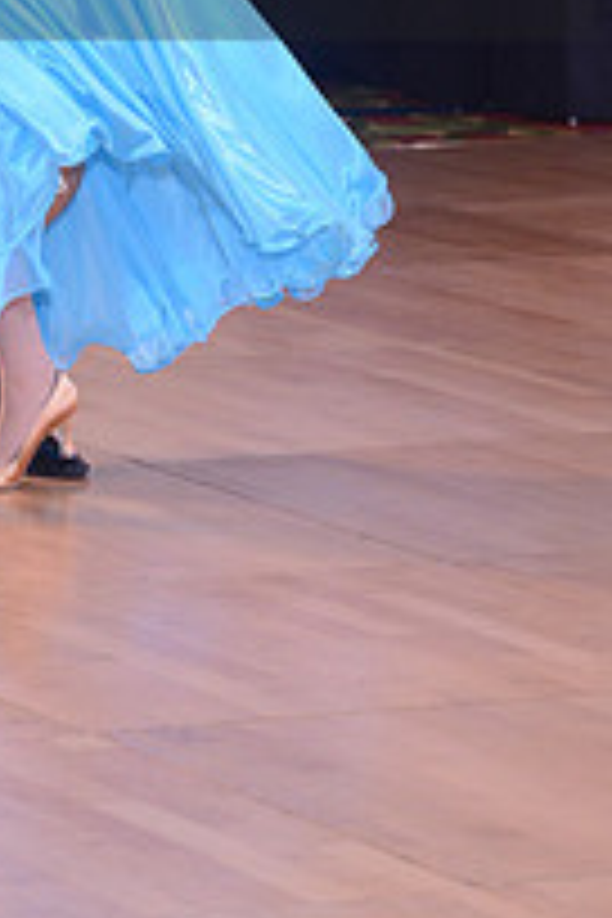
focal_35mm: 279
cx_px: -25
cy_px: -108
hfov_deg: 4.9
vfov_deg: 7.3
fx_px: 7114
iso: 1250
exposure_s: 1/250
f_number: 4.5
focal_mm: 98
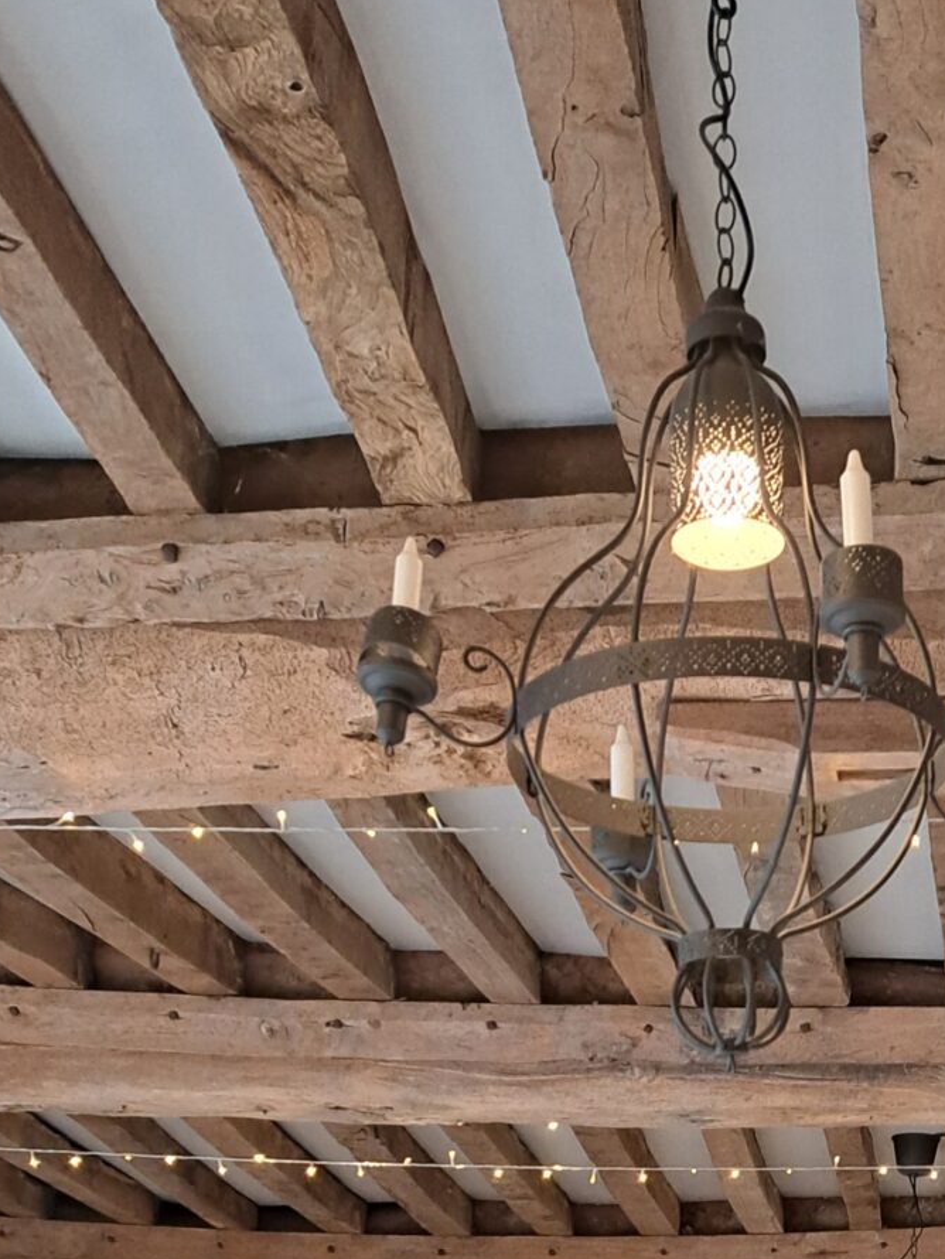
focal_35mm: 69
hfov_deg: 20.9
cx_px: 825
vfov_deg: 24.0
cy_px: 1729
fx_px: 2510
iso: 160
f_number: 1.8
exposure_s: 1/50
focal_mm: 5.23
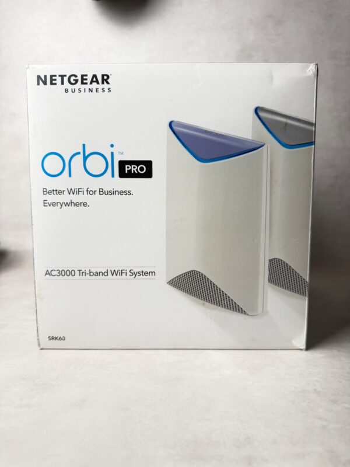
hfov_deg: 56.8
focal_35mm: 24
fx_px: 324
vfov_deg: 71.6
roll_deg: +0.5
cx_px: 175
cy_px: 234
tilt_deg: -6.5
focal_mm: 6.76
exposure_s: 1/100
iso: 125
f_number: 1.78
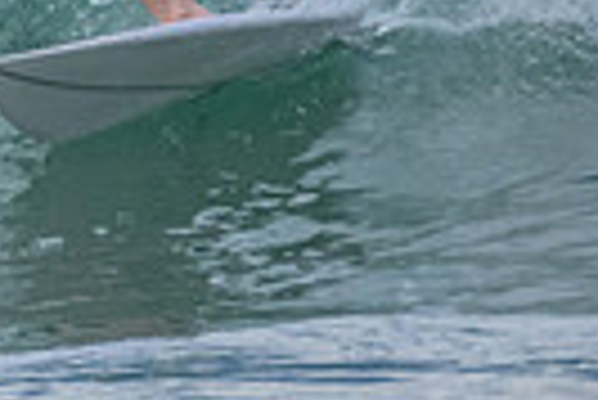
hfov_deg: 0.6
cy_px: -339
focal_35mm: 3490
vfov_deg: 0.4
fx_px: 58035
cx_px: -522
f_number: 11
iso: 6400
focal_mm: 800
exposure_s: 1/1000
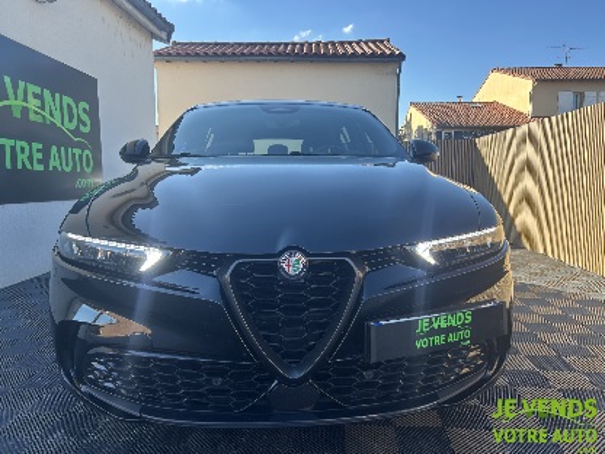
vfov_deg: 53.1
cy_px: 227
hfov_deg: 67.3
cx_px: 302
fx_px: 454
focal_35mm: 26
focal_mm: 5.7
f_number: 1.5
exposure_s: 1/758
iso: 50
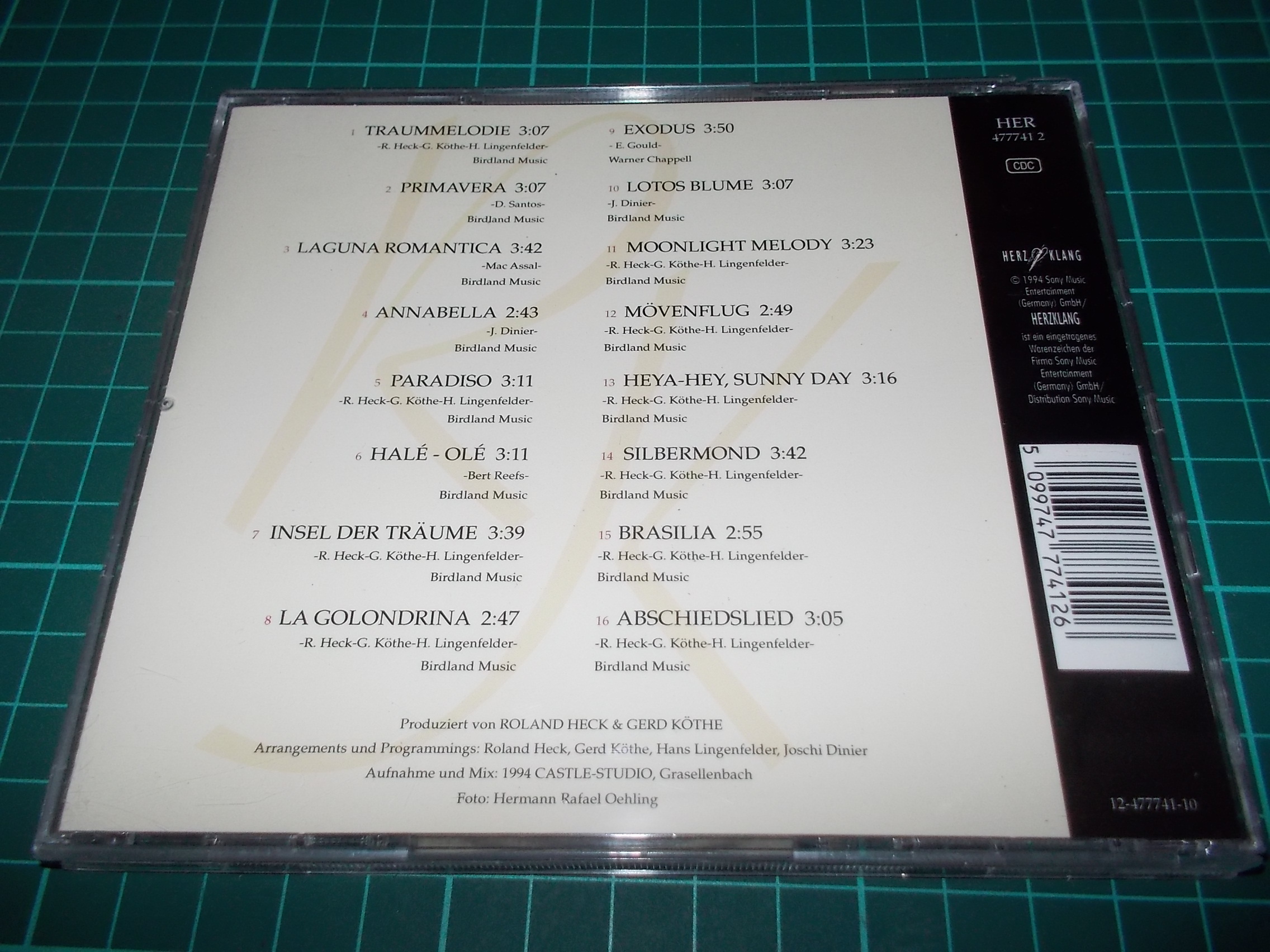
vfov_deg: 48.2
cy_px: 476
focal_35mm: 29
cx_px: 635
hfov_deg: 61.7
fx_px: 1064
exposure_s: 1/30
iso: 200
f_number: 3.3
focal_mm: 4.1
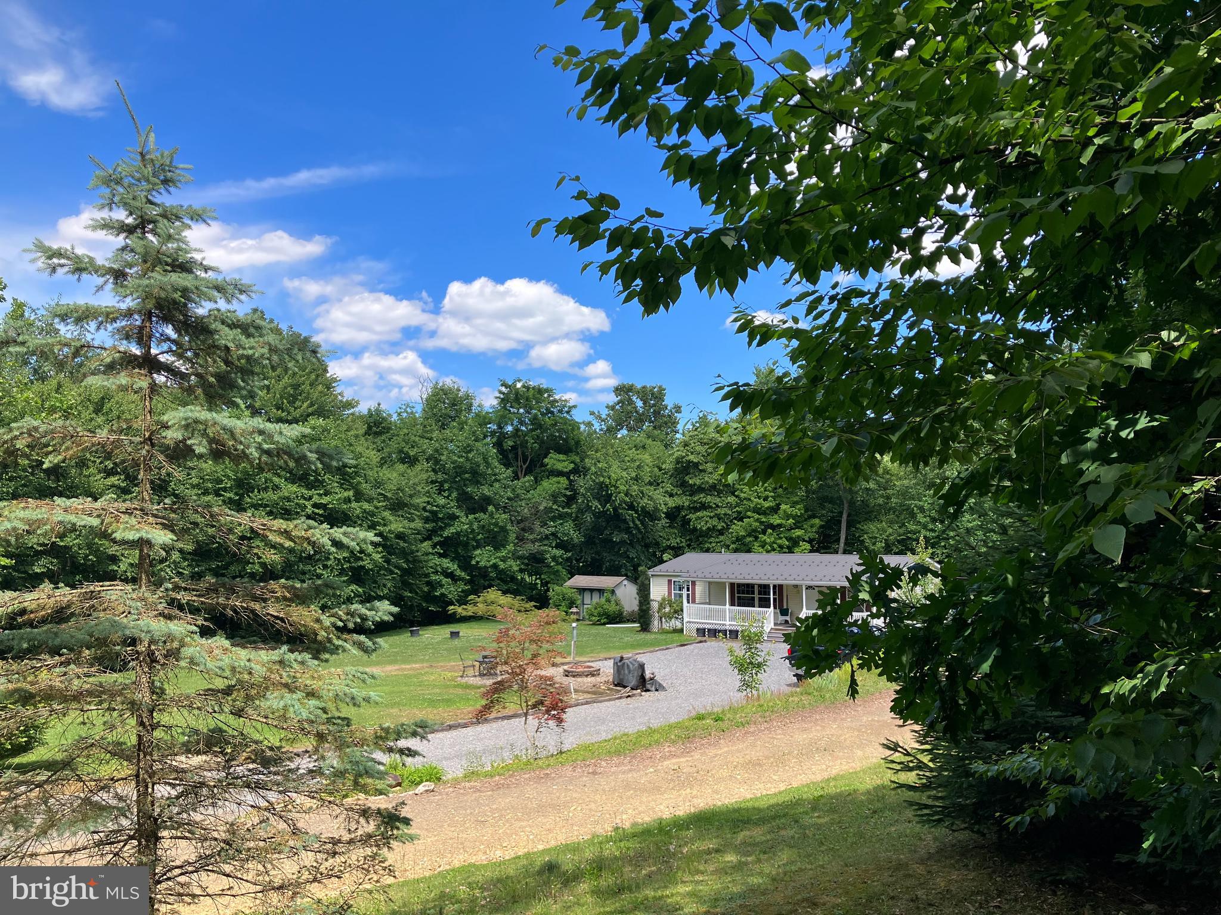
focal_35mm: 28
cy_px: 458
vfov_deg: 49.7
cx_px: 610
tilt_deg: +5.1
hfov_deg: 63.4
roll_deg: +0.9
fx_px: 988
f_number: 1.8
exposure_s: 1/934
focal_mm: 3.99
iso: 32
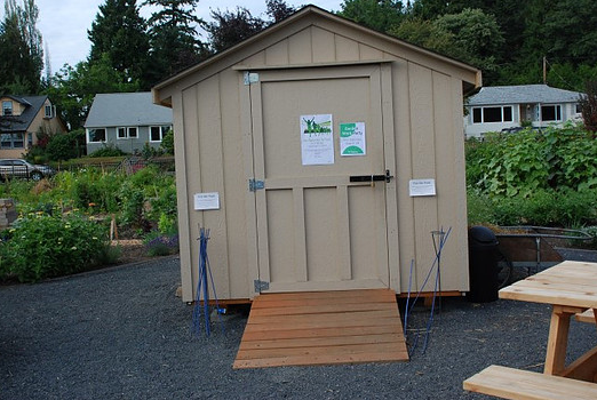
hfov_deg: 48.4
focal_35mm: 40
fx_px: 664
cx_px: 302
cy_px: 185
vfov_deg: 33.5
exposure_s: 1/2000
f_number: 4
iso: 500
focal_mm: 24
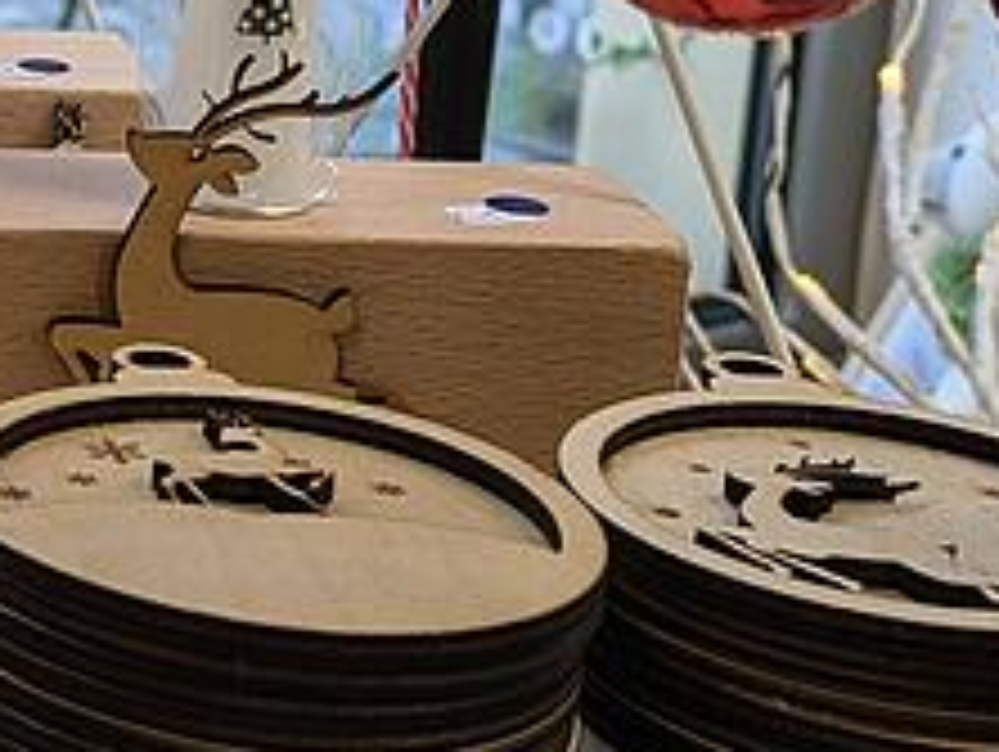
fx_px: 2600
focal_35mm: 90
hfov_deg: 19.9
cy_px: -72
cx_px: -310
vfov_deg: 16.0
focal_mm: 5.43
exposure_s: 1/100
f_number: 1.89
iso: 93
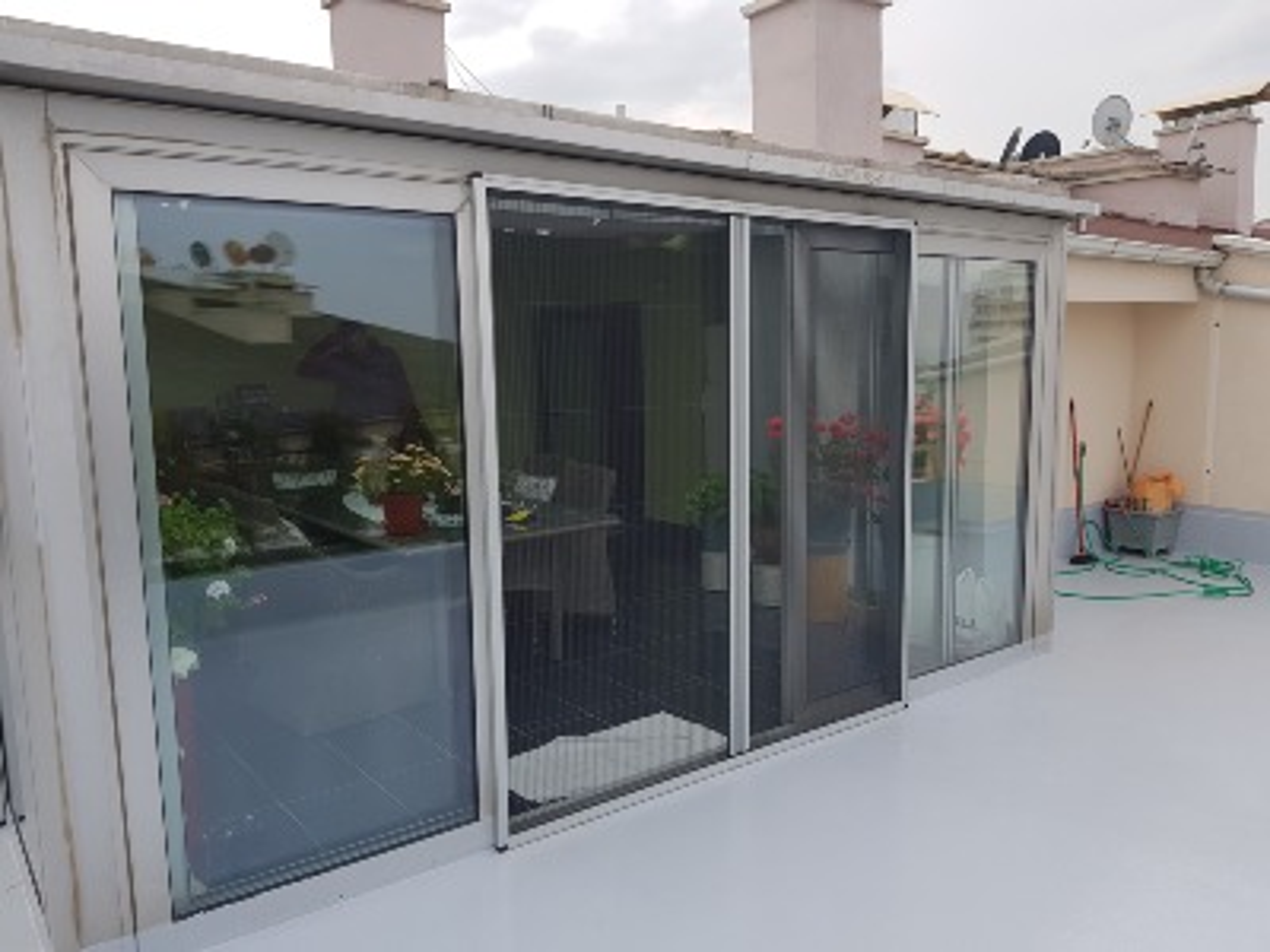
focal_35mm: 26
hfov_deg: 67.3
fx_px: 954
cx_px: 635
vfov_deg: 53.1
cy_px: 476
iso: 40
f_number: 1.7
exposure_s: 1/1428
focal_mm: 4.3
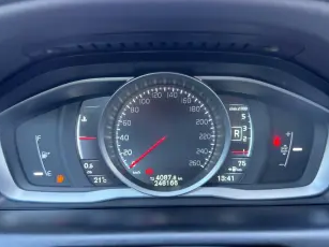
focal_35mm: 34
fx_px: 323
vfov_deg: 41.8
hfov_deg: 54.0
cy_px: 126
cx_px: 169
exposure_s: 1/60
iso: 200
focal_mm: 6.76
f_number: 1.78
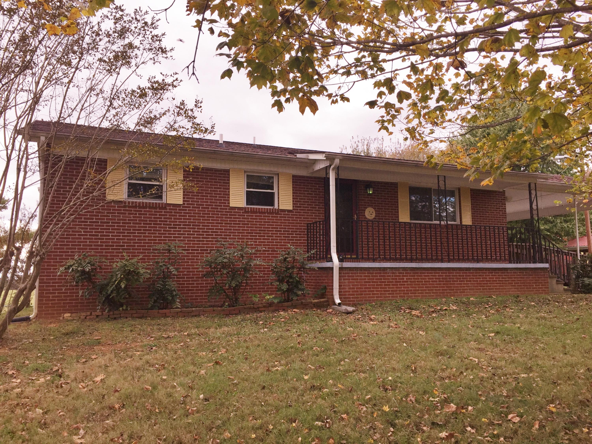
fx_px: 496
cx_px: 296
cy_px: 222
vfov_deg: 48.2
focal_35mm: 29
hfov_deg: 61.7
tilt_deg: +8.0
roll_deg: -0.3
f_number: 2.2
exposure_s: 1/628
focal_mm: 4.15
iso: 32
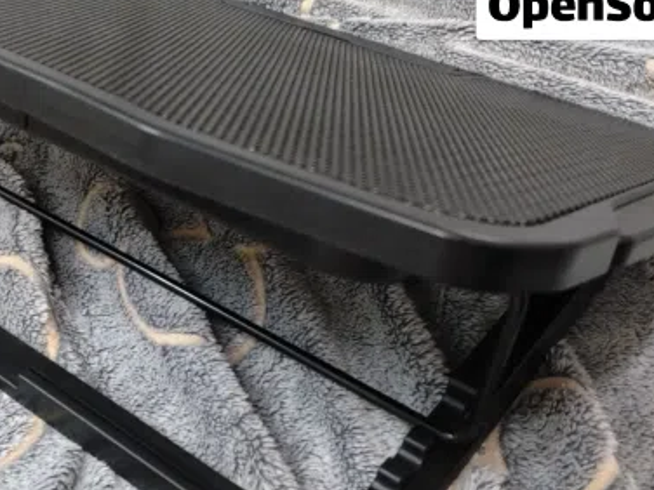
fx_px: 869
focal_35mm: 46
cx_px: 214
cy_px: 290
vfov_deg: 31.4
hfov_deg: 40.7
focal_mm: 4.05
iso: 3153
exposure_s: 1/50
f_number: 1.8
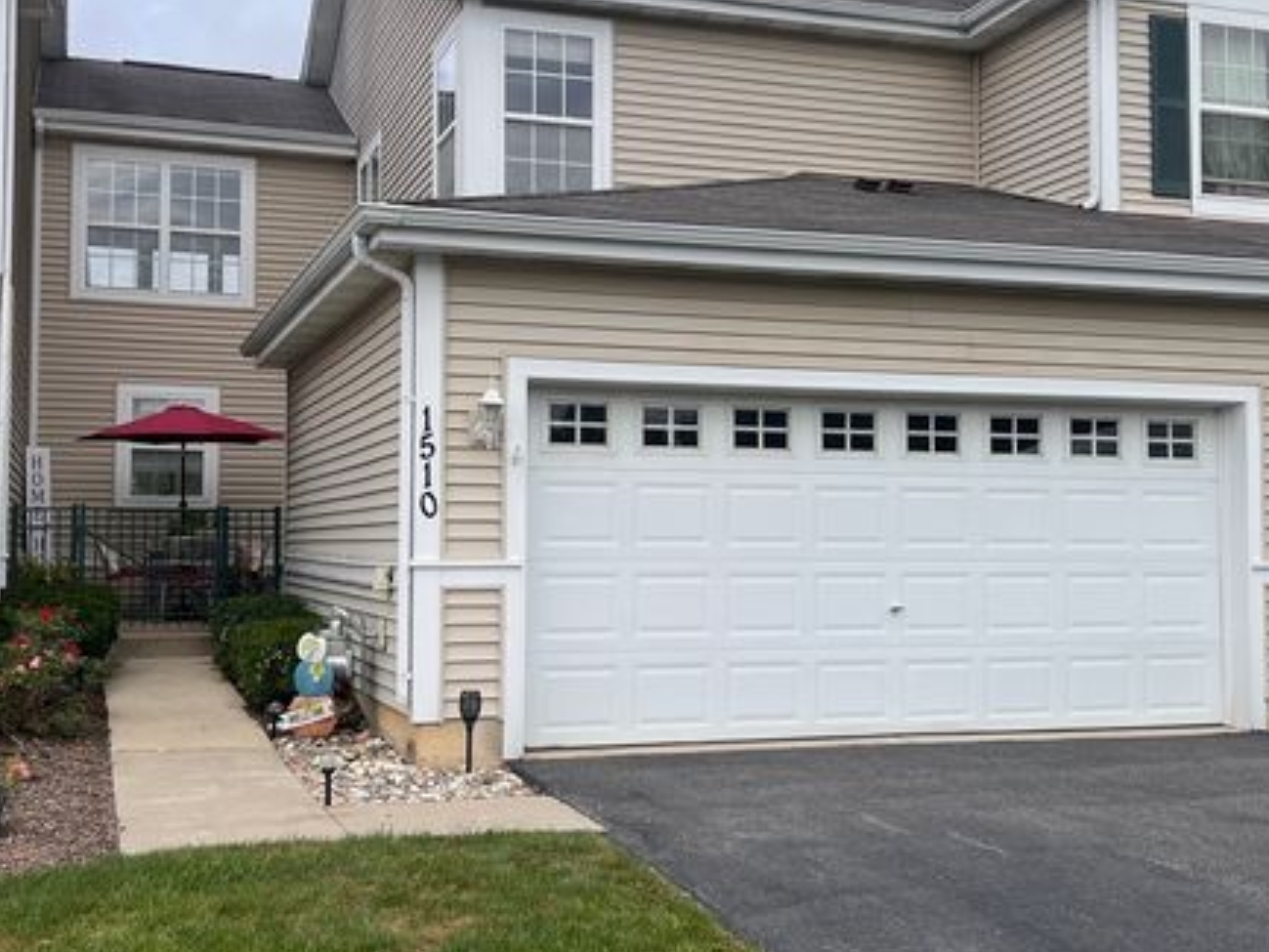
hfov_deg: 59.7
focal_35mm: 30
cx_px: 727
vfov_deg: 46.8
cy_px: 447
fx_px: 1100
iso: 50
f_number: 1.5
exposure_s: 1/4444
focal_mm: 5.7
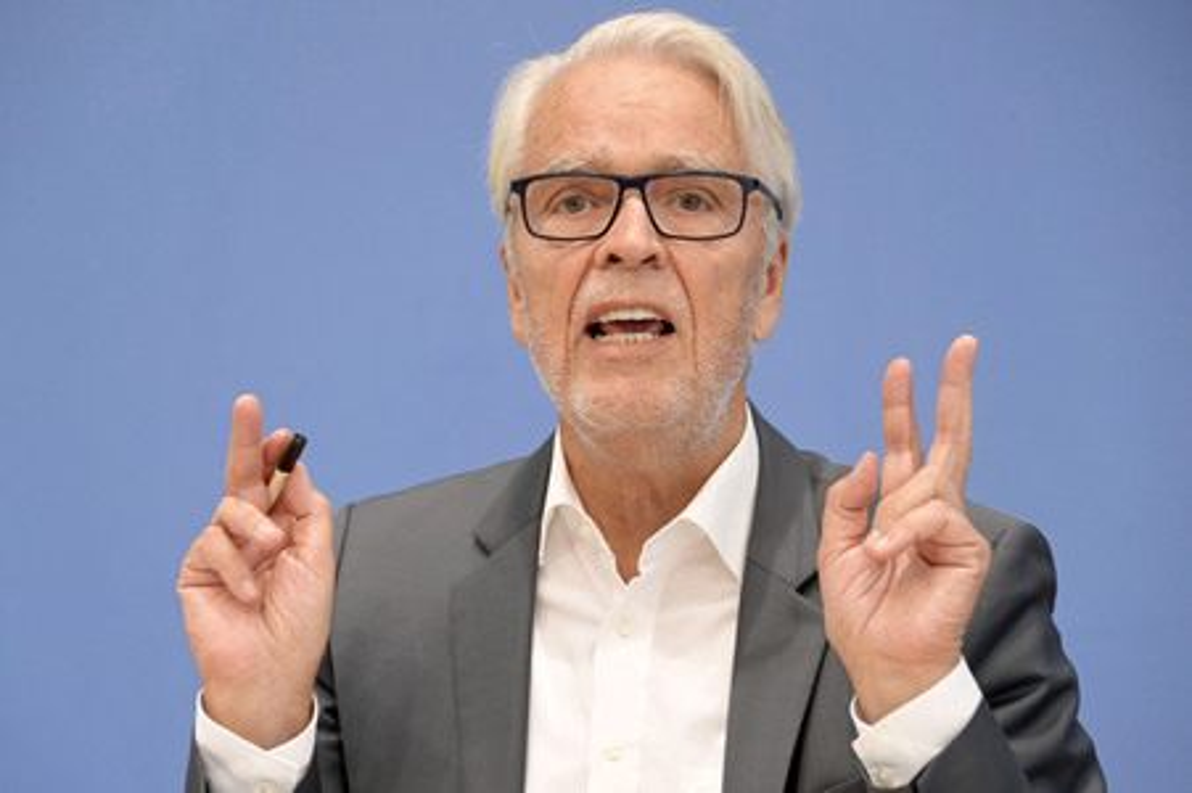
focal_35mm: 145
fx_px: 4797
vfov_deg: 9.4
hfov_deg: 14.2
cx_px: 596
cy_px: 396
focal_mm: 145
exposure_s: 1/320
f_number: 5.6
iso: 3200
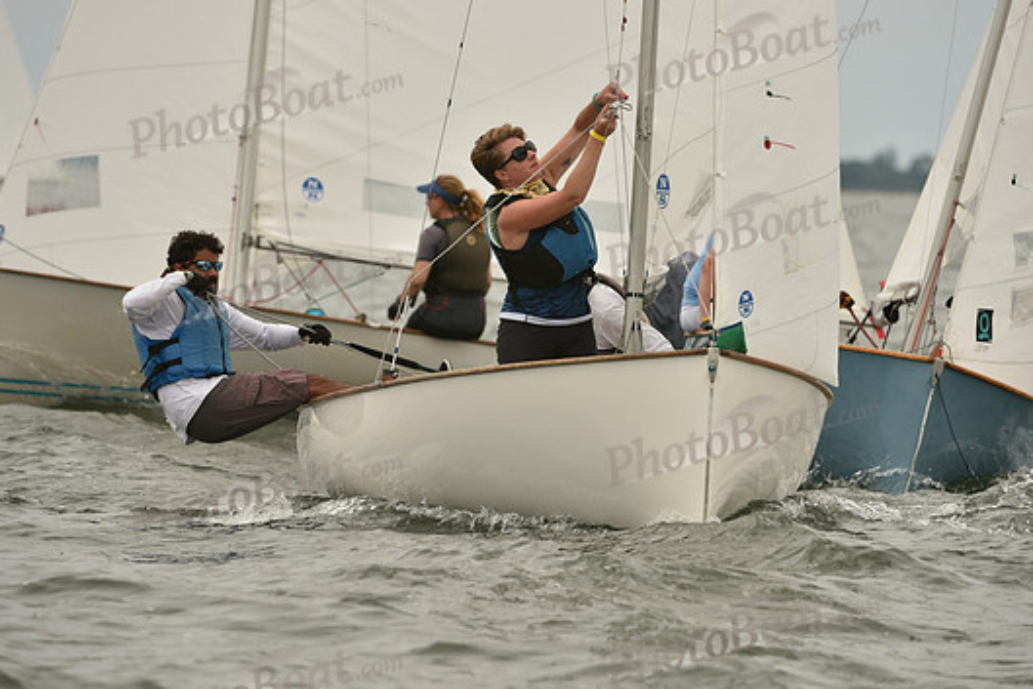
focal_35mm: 373
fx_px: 10705
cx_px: 506
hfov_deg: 5.5
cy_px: 362
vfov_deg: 3.7
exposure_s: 1/1250
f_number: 6.3
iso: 320
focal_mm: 340
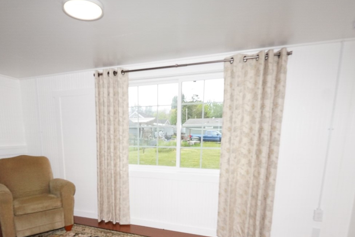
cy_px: 178
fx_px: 227
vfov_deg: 52.6
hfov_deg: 75.1
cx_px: 140
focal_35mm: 23
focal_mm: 14
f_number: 4
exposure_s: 1/3200
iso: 3200
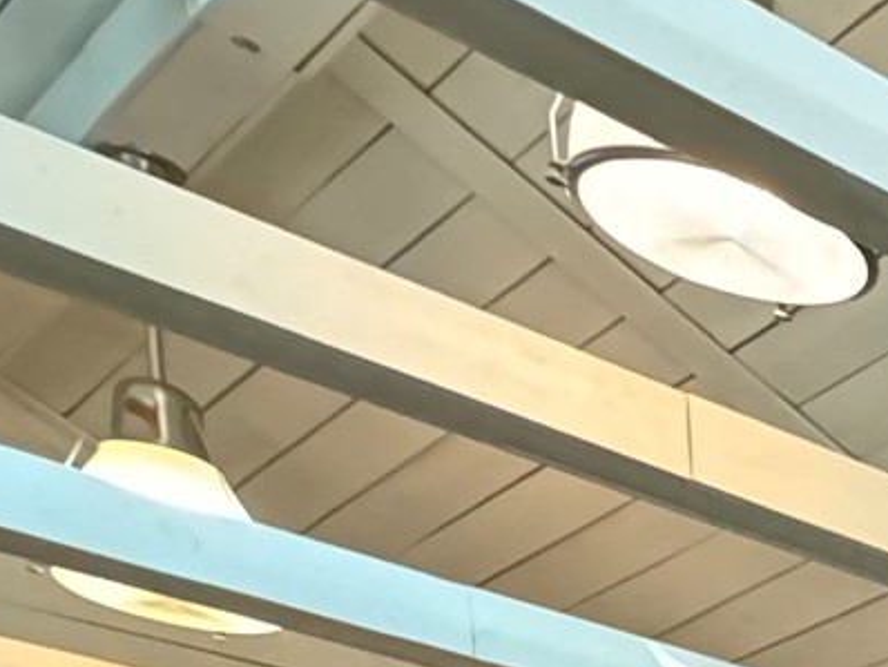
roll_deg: +0.5
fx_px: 1848
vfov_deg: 14.6
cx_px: 2100
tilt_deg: -4.8
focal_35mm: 72
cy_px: 1526
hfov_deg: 15.4
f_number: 2.2
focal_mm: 2.22
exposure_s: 1/40
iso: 1250
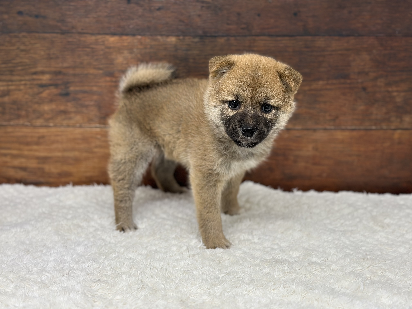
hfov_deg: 39.7
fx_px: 571
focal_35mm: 48
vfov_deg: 30.3
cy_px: 154
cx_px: 206
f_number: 1.78
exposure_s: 1/138
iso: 125
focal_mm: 6.86
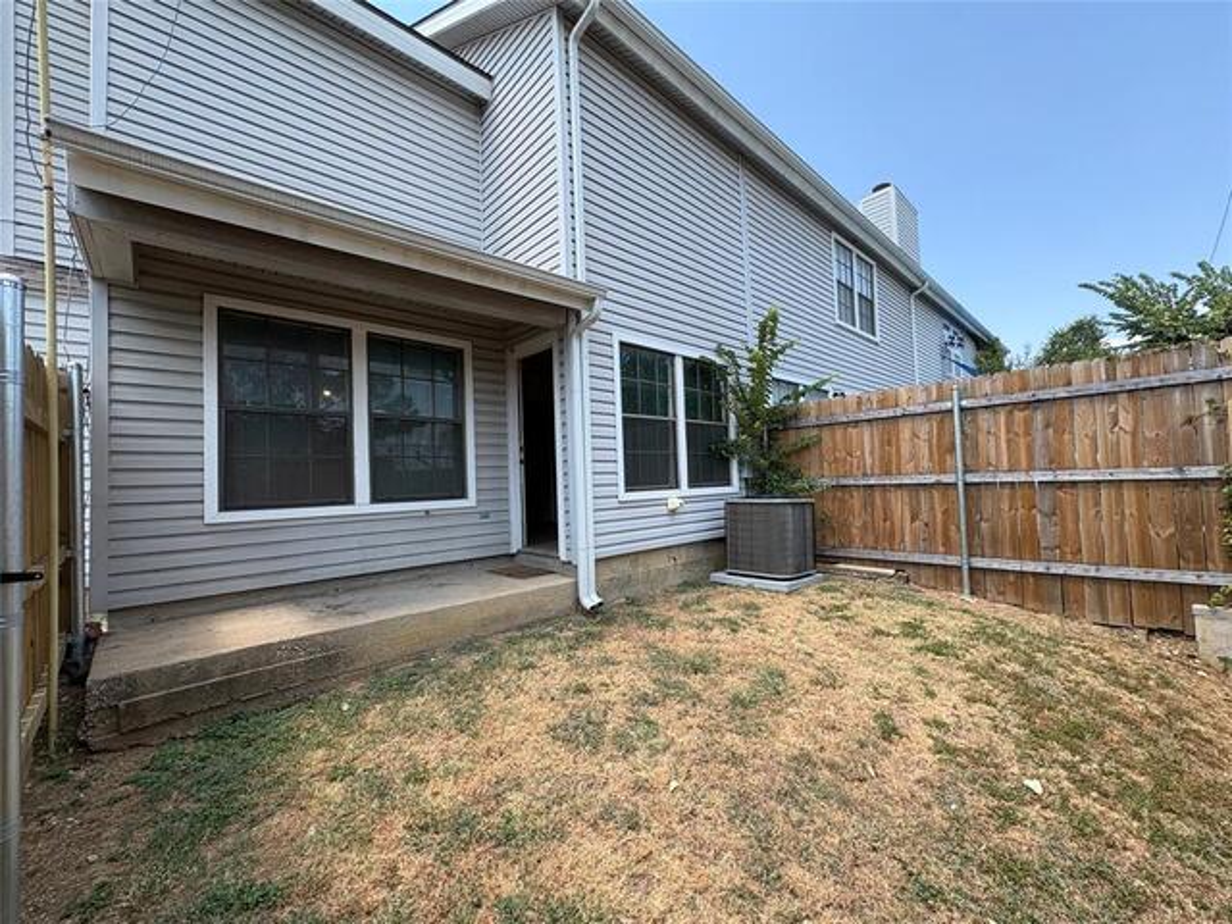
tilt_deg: +2.2
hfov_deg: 102.1
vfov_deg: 85.7
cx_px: 616
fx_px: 498
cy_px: 462
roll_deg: +2.0
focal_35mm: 14
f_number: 2.2
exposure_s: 1/428
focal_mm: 2.22
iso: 40
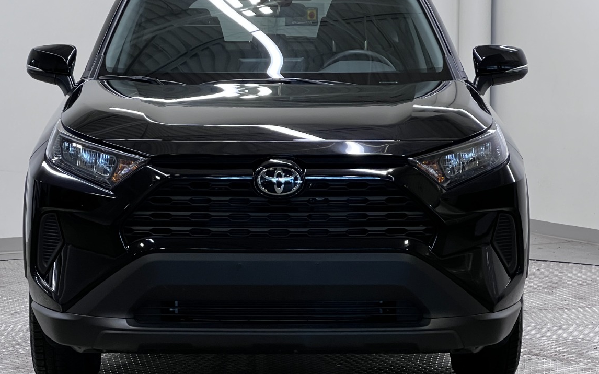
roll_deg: +0.3
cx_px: 273
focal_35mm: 114
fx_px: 1861
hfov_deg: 18.3
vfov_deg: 11.5
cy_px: 200
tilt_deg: -5.1
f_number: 2.8
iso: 200
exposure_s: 1/120
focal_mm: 9
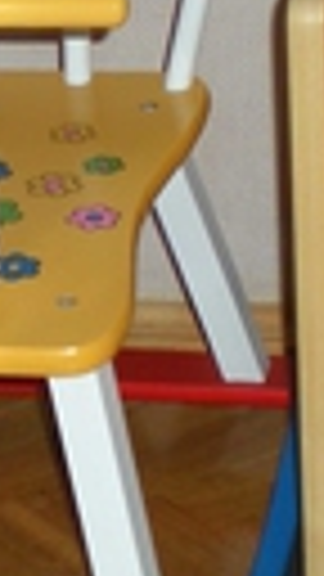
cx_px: 40
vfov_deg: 12.8
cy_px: 198
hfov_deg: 7.2
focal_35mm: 168
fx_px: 2566
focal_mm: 7.4
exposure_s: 1/60
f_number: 3.5
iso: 78
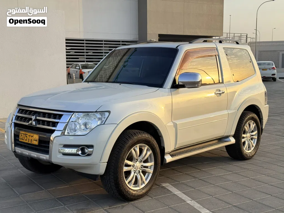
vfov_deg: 30.3
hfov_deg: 39.7
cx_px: 142
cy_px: 106
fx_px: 394
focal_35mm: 48
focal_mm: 6.76
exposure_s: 1/1678
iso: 64
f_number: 1.78
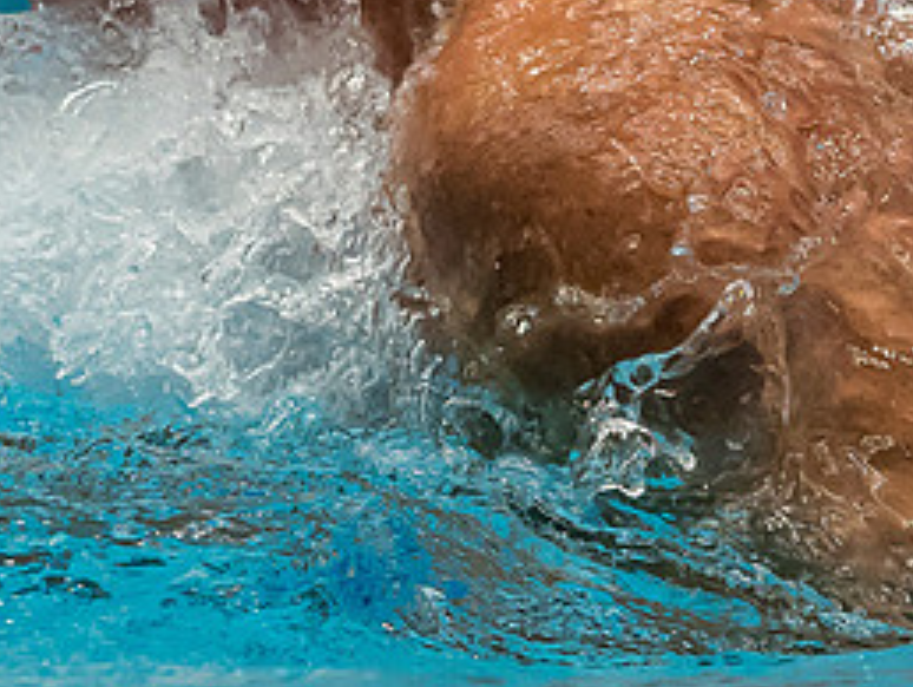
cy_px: 64
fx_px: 41368
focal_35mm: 1567
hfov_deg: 1.3
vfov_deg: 1.0
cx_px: 36
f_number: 2.8
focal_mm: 200
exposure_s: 1/1000
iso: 2000
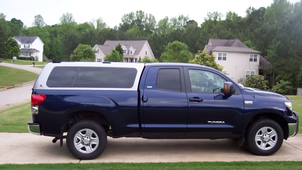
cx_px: 152
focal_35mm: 42
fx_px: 336
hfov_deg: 48.4
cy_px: 109
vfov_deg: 28.2
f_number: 2.8
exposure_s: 1/350
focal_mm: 8
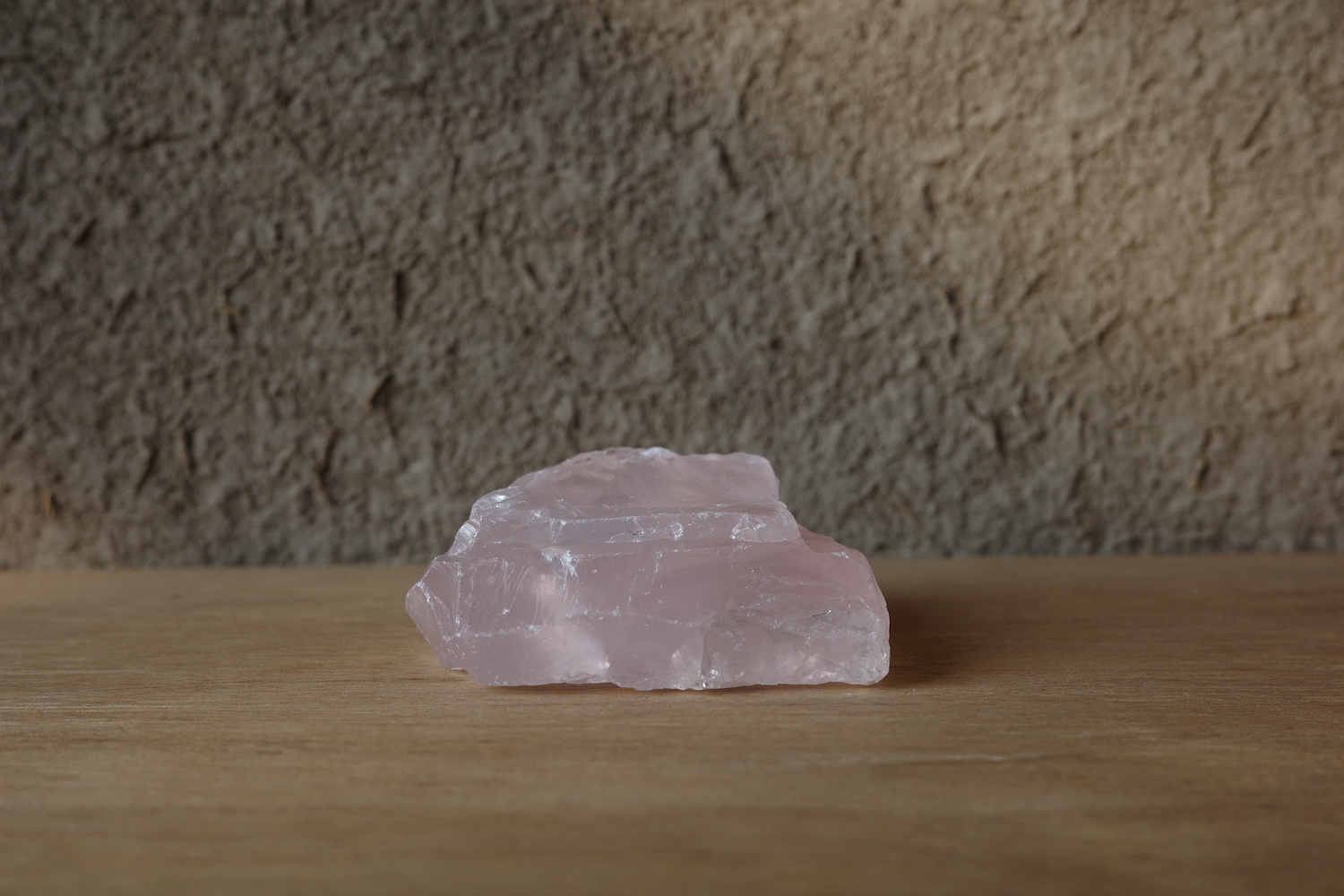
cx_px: 672
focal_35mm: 40
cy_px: 448
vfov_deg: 33.4
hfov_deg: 48.5
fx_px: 1493
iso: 200
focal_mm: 26
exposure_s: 1/200
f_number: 3.5
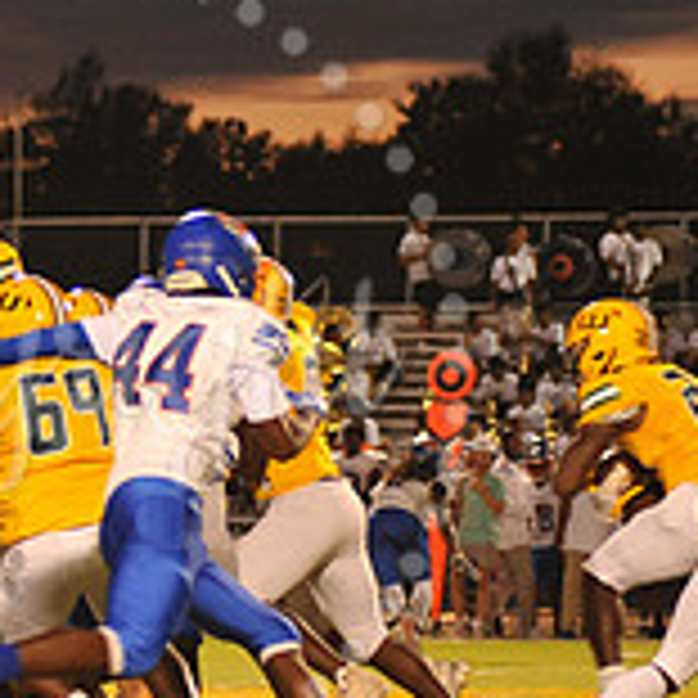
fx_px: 6661
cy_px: 369
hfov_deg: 6.0
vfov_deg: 6.0
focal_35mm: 292
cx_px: 41
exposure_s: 1/250
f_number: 3.2
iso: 2000
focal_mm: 92
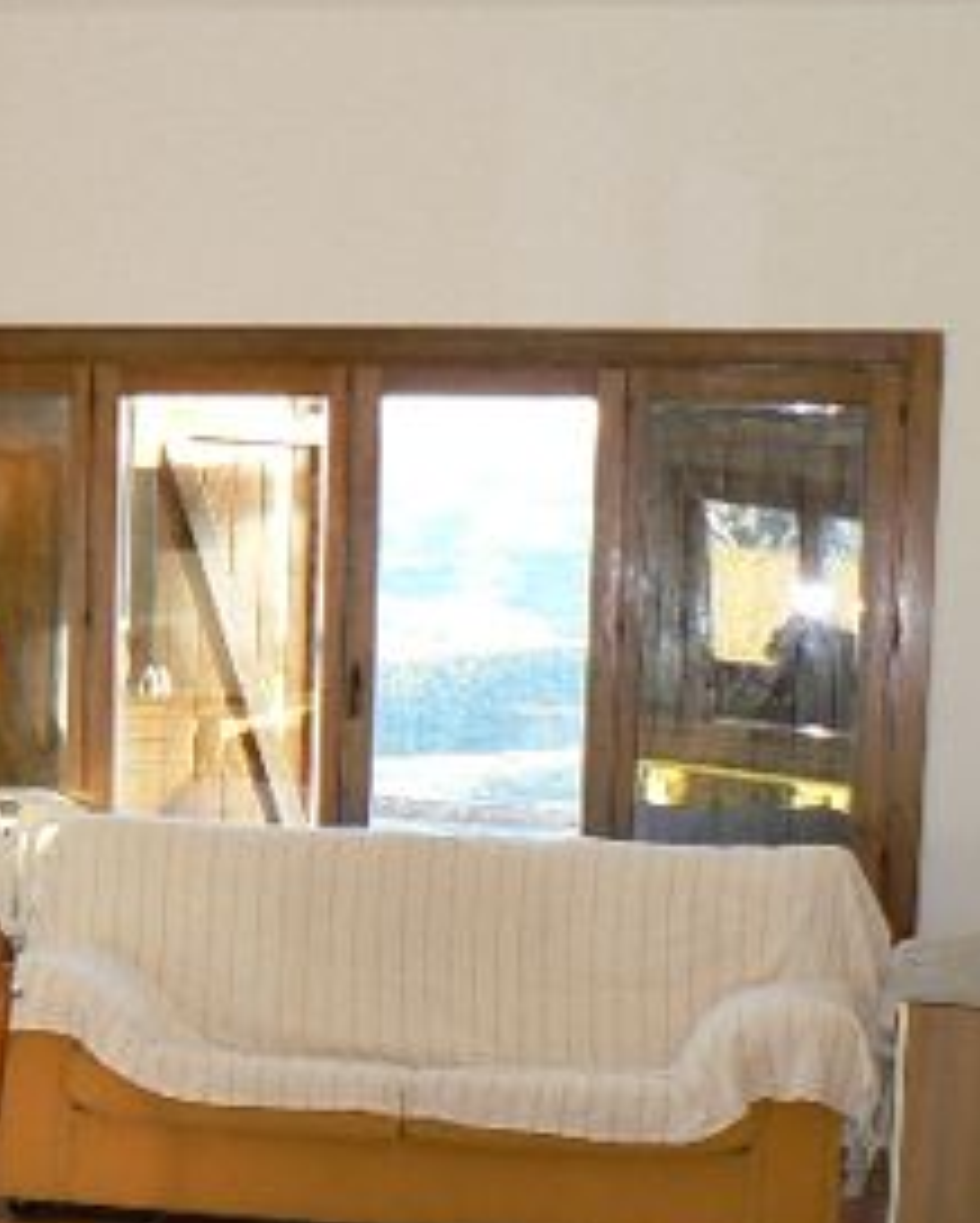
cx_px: -119
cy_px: 1003
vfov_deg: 20.7
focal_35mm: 91
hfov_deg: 16.4
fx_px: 3296
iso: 100
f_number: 2.8
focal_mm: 6
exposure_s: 1/30
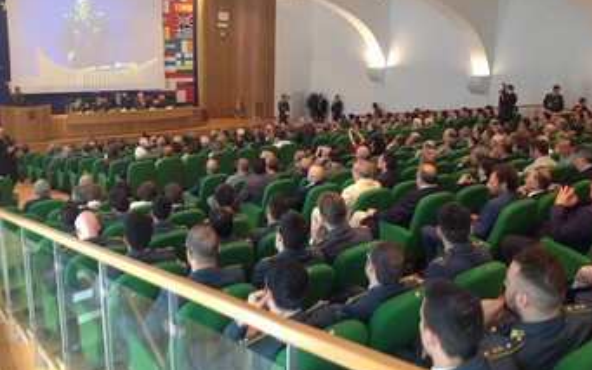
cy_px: 162
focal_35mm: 38
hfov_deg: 51.5
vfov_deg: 33.5
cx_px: 302
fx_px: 613
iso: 125
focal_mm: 4.28
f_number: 2.4
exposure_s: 1/15
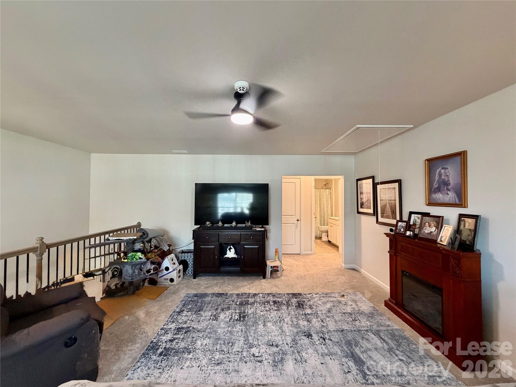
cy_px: 194
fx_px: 209
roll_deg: +0.2
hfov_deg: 102.1
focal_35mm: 14
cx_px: 258
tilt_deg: +0.8
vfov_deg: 85.7
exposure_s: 1/60
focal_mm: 2.22
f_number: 2.2
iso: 500
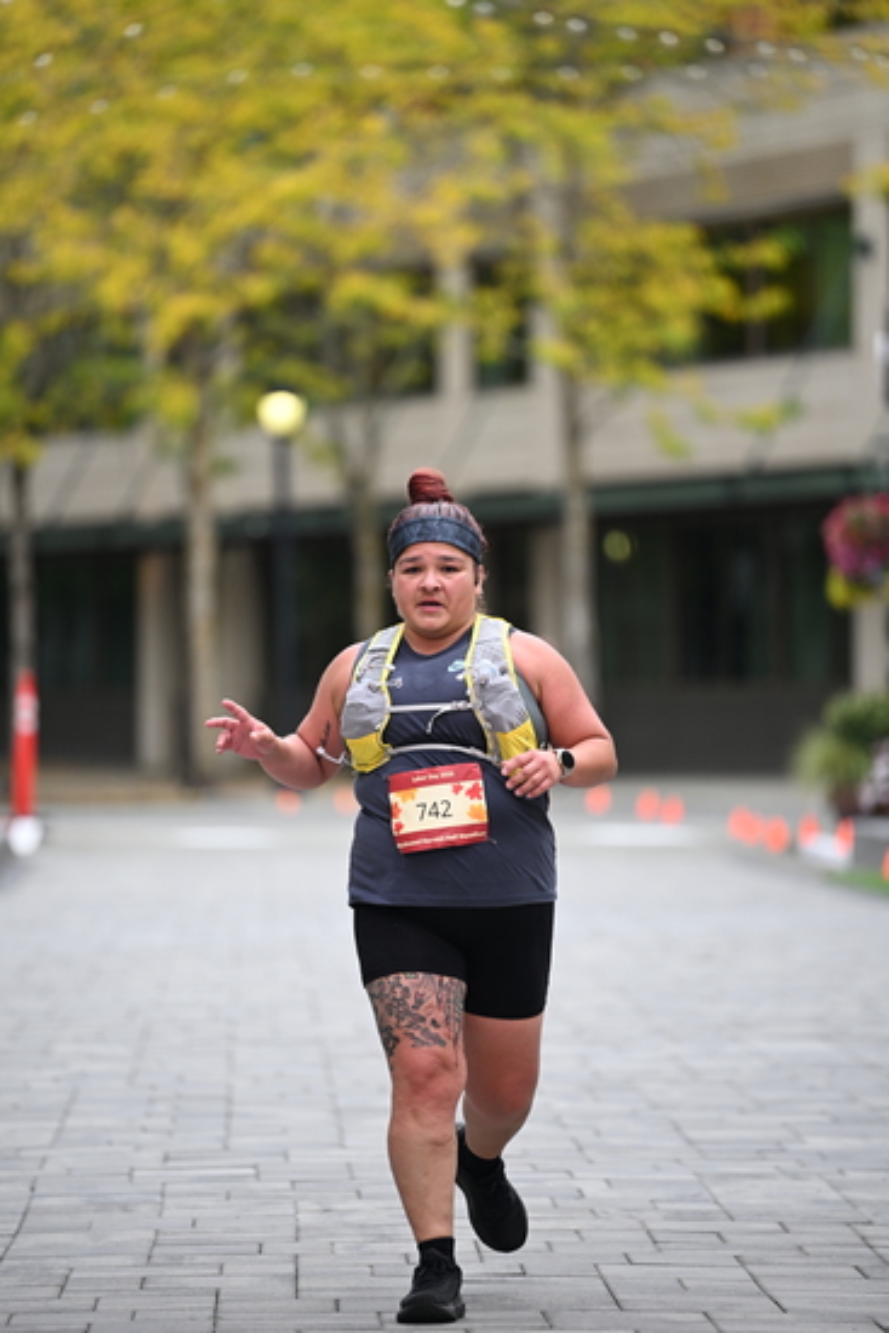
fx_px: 6848
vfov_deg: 11.1
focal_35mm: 185
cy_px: 666
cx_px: 444
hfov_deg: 7.4
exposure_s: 1/2000
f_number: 2.8
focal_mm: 185
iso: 640
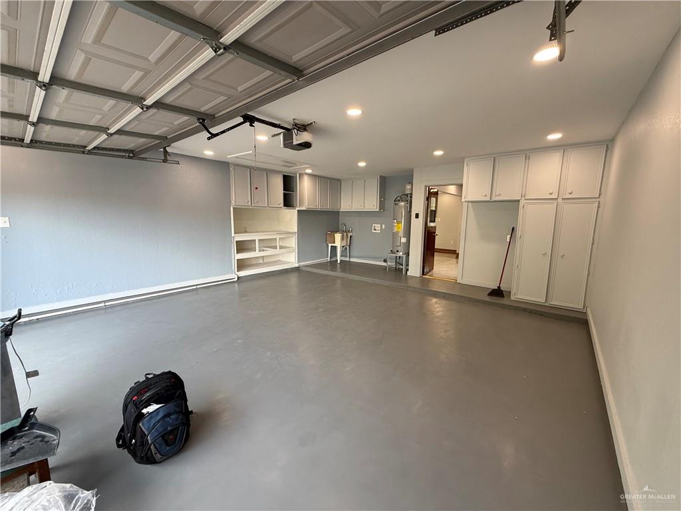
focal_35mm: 14
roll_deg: -1.3
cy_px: 256
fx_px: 275
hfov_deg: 102.1
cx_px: 340
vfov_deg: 85.7
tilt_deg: -6.4
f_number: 2.2
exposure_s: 1/99
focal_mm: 2.22
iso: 125
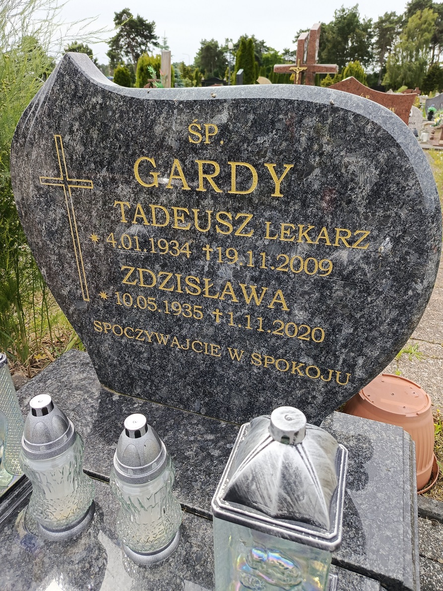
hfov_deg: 56.8
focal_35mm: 24
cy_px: 296
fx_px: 410
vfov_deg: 71.6
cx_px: 222
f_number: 1.75
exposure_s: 1/200
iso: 63
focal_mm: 5.25
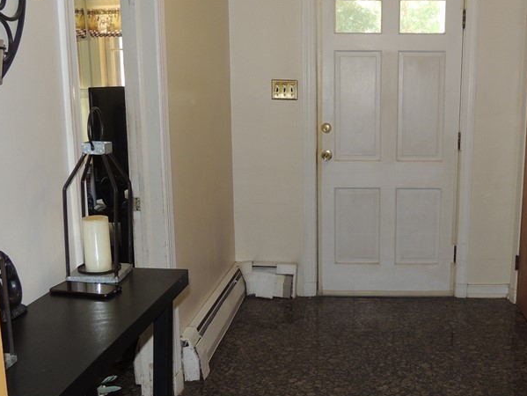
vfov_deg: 35.1
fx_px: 625
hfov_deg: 44.9
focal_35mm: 41
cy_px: 219
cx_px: 362
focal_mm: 4.3
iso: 200
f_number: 3
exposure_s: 1/30
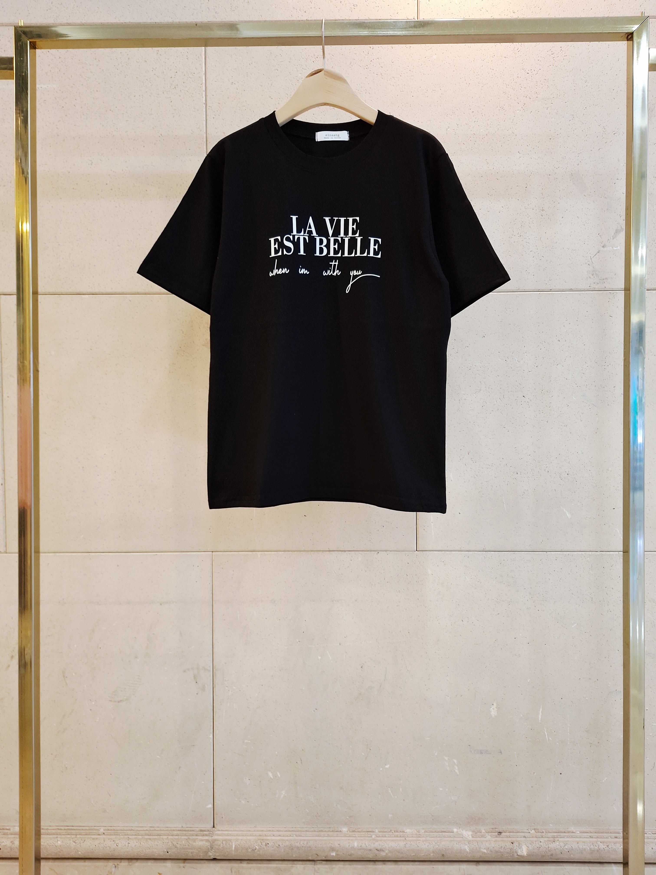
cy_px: 438
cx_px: 328
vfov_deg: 69.4
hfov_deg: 54.9
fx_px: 632
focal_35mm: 25
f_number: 1.8
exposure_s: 1/60
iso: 160
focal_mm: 5.23
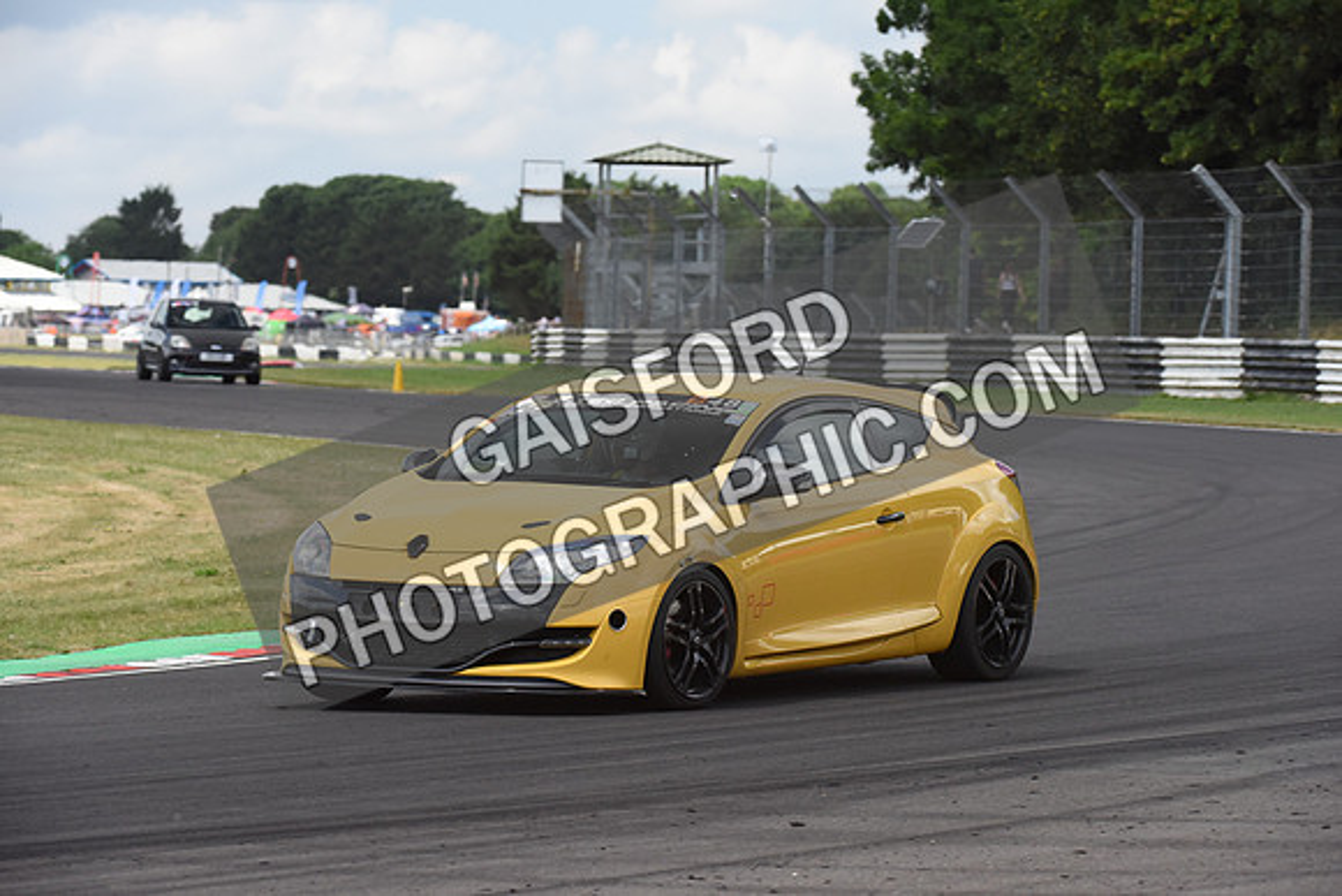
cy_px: 448
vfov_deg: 6.9
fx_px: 7457
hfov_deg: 10.3
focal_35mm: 200
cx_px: 671
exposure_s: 1/1000
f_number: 8
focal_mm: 200
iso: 2200
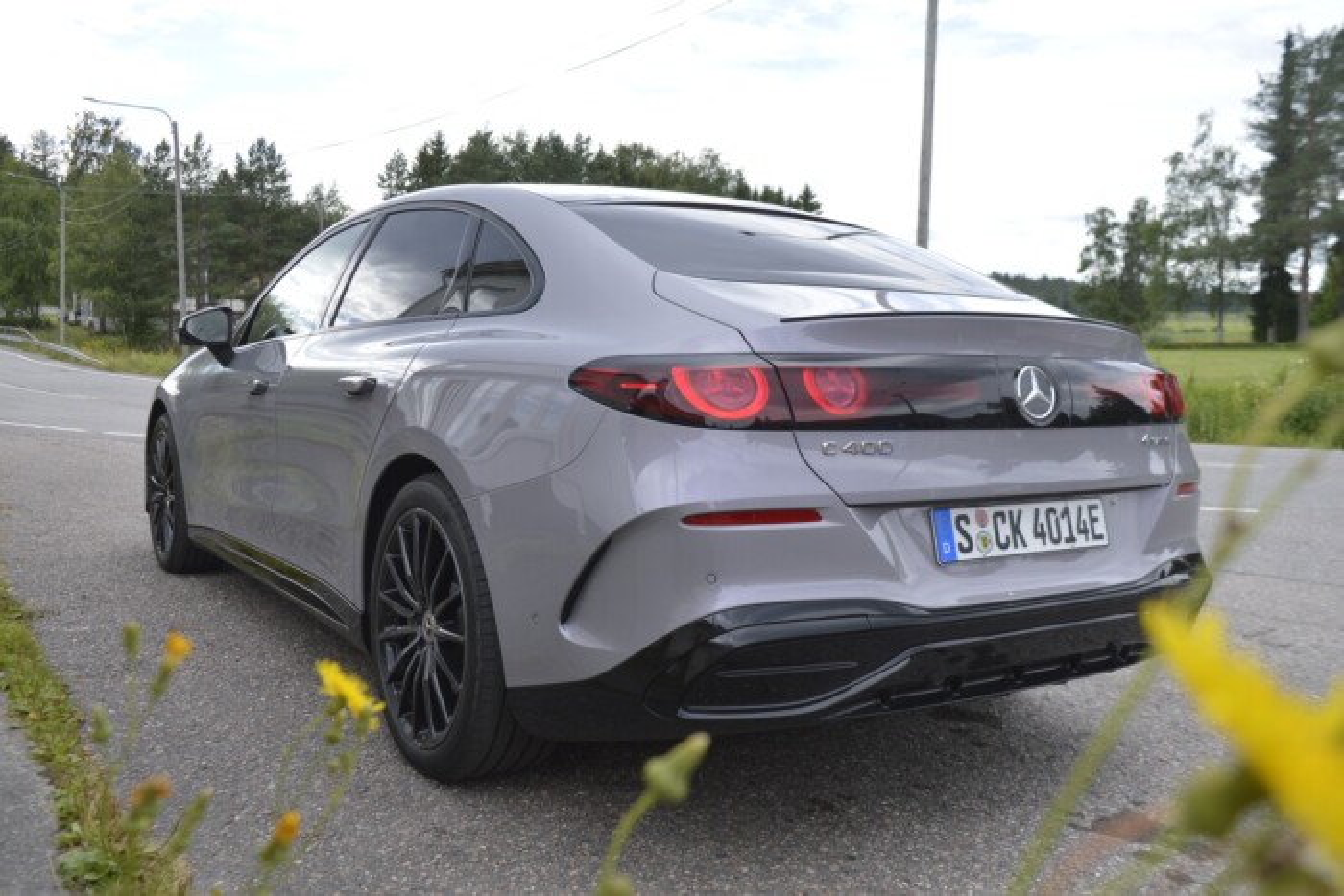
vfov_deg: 40.0
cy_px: 448
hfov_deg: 57.2
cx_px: 672
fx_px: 1232
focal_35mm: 33
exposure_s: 1/200
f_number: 7.1
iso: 100
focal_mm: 22
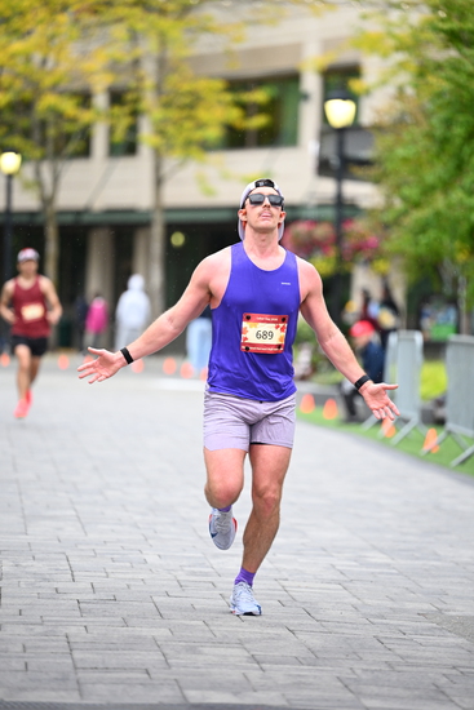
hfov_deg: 7.6
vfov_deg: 11.4
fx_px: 3552
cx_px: 237
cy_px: 355
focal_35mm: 180
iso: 1250
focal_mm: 180
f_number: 2.8
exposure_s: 1/1600
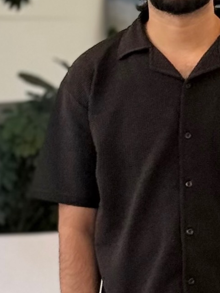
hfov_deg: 10.5
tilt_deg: +1.4
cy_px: 95
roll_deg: +1.1
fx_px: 1194
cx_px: 182
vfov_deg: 14.0
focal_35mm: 141
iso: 64
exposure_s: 1/314
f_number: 1.78
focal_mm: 6.76
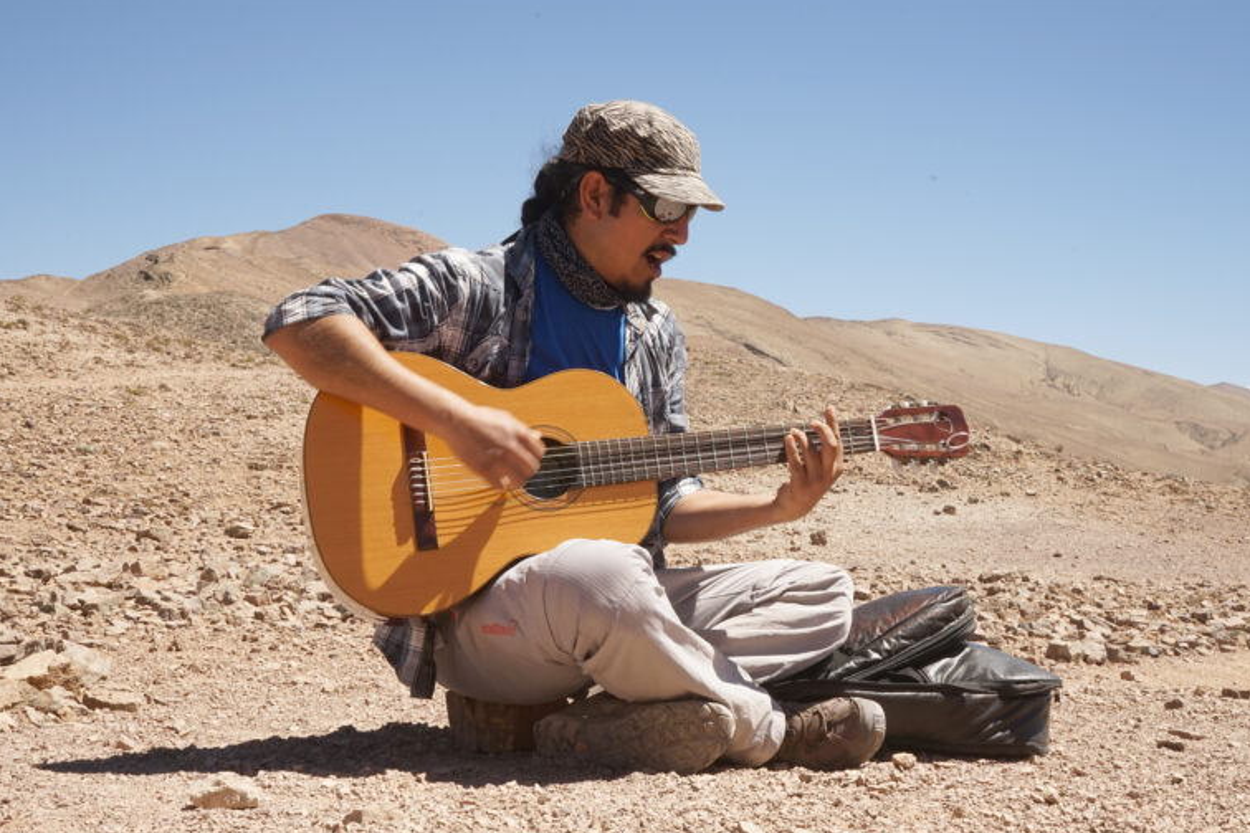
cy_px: 473
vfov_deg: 26.5
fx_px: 1771
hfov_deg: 38.9
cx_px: 623
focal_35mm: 51
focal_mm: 43
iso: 160
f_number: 22
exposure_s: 1/50
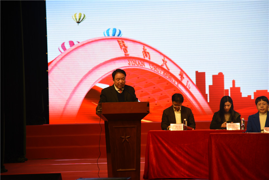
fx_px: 837
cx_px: 134
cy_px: 90
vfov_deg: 12.2
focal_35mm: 112
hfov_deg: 18.3
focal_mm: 112
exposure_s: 1/80
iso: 800
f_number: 4
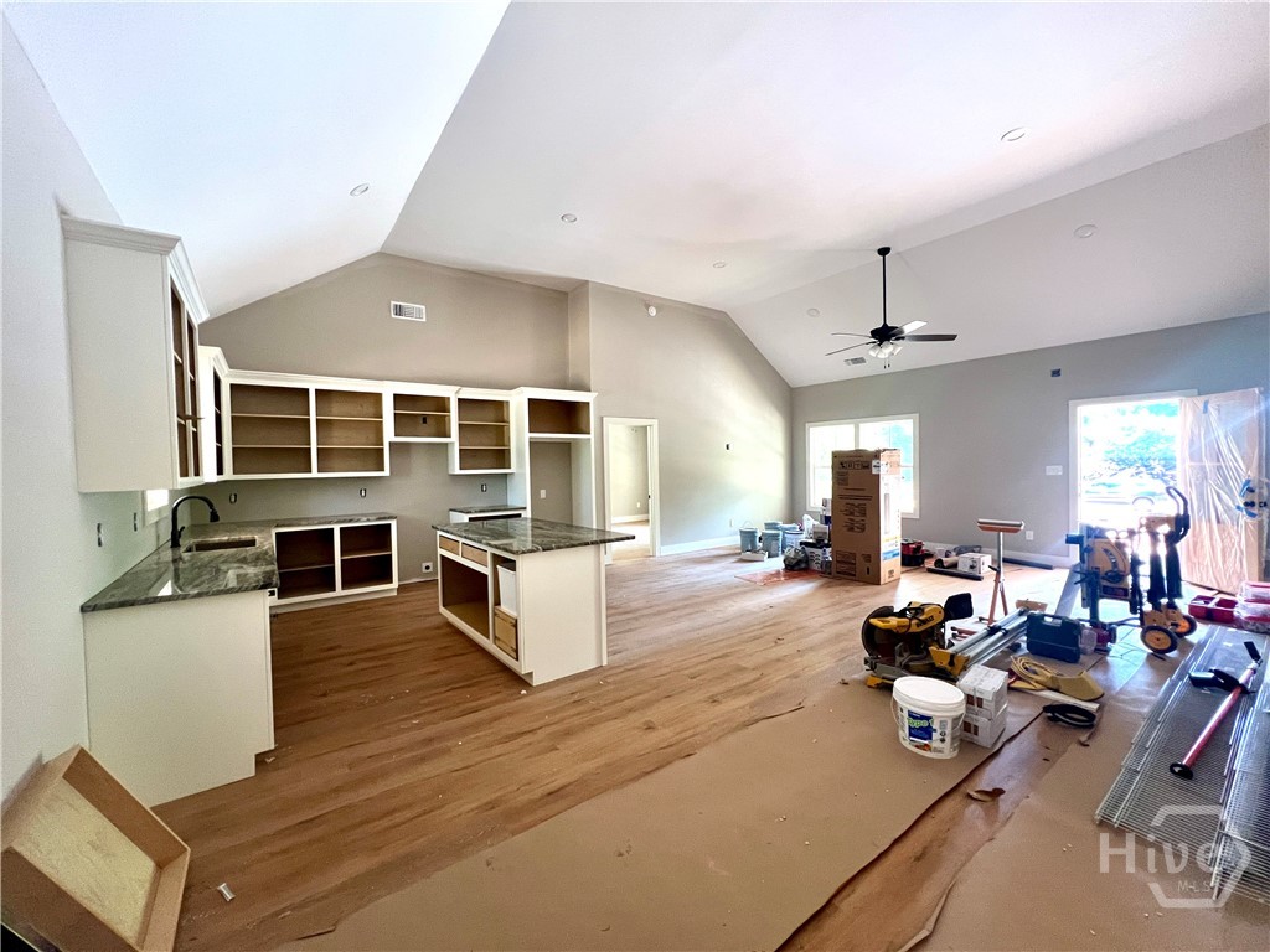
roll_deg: +1.8
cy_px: 476
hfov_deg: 106.2
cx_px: 635
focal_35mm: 13
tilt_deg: -1.3
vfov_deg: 89.9
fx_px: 477
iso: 320
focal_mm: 1.57
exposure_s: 1/60
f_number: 1.8
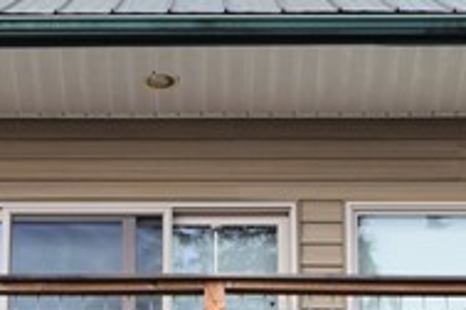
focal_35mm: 233
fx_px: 3014
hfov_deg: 8.8
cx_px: 39
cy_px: 293
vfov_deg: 5.9
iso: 320
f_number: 8
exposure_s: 1/250
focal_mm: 27
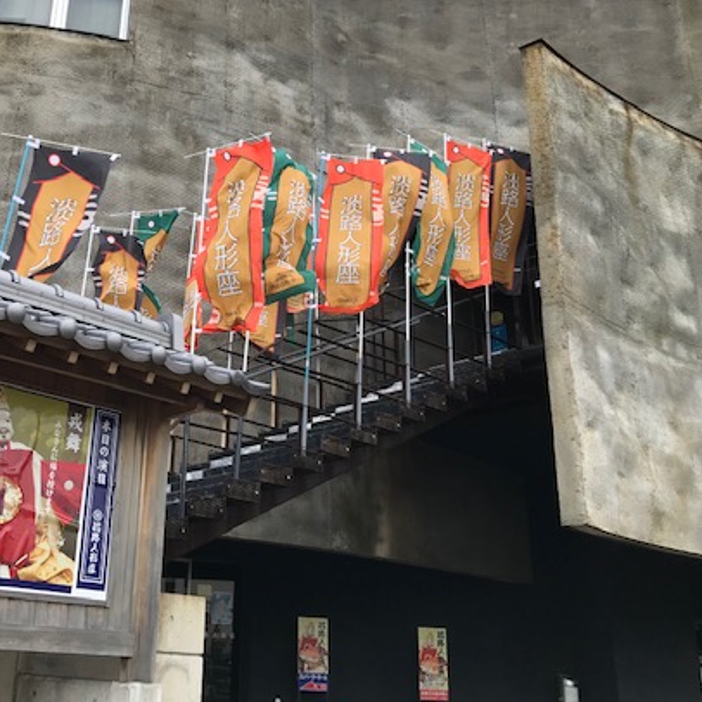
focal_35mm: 39
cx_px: 207
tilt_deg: +21.4
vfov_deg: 42.8
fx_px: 895
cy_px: 318
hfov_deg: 42.0
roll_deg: -2.4
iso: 20
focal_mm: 3.99
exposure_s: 1/460
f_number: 1.8
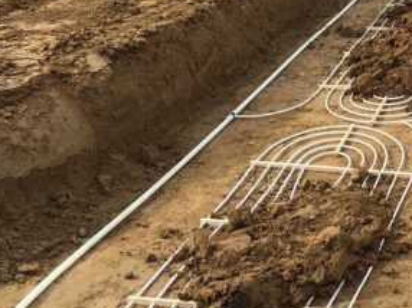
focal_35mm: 78
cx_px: 477
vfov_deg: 18.3
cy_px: -17
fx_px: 928
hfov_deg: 23.2
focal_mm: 4.15
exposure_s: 1/950
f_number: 2.2
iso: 25
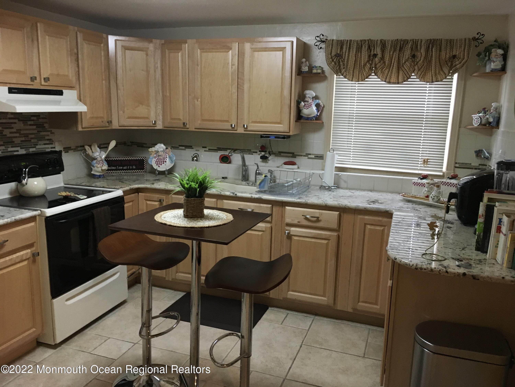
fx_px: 431
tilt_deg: -9.7
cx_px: 258
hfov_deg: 61.7
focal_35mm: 29
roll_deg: -1.2
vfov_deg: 48.2
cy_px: 194
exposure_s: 1/30
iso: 160
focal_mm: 4.15
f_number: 2.2
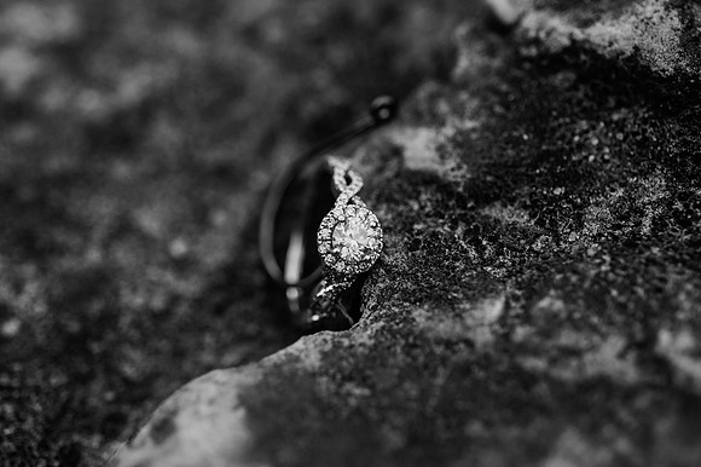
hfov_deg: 26.3
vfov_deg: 17.7
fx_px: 1498
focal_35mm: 77
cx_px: 350
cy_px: 264
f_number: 4.5
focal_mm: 60
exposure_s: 1/250
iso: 400
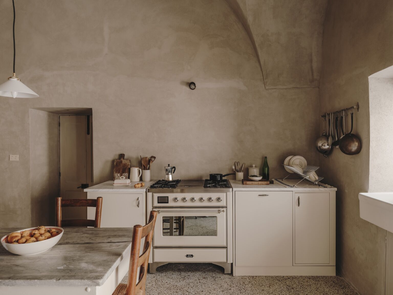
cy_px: 148
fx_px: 261
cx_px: 196
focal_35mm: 23
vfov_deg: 58.9
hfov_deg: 73.9
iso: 640
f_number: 9
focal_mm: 28.6
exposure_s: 1/30
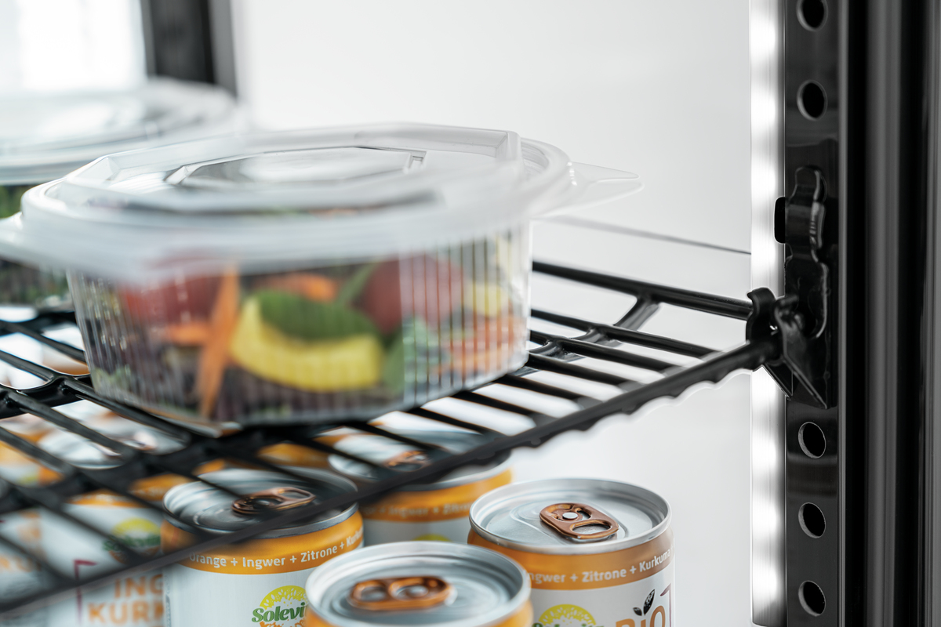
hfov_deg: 28.8
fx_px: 1830
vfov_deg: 19.5
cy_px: 314
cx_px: 470
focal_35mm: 70
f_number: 2.8
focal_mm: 70
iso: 64
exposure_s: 1/8
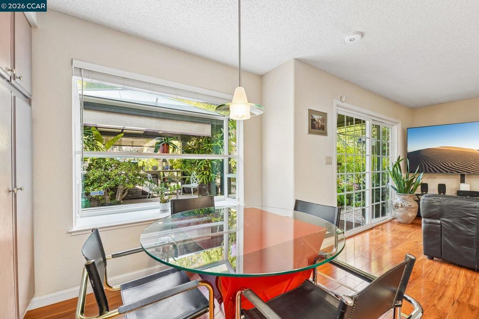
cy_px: 160
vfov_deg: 81.2
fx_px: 186
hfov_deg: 104.3
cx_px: 240
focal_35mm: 14
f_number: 8
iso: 640
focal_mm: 14
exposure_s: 1/13
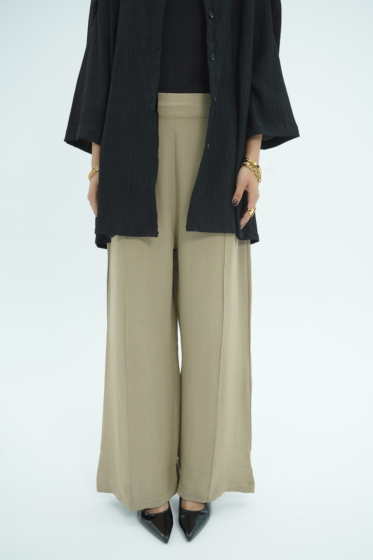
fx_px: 544
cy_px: 280
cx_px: 186
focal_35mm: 35
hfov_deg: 37.9
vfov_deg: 54.4
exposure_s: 1/125
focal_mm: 35
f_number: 4
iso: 400
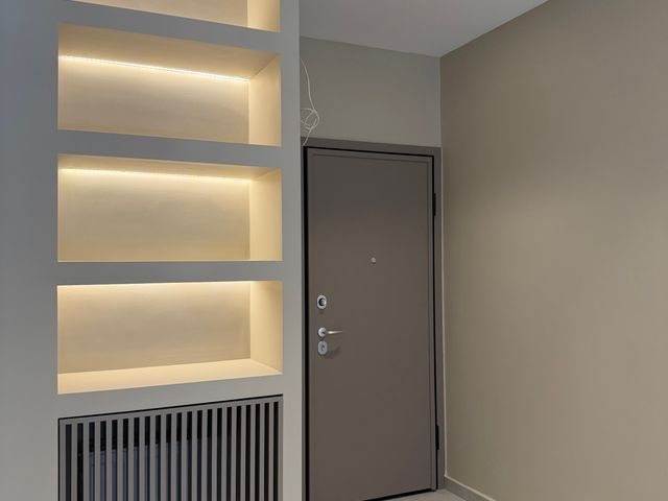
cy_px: 250
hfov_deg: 71.6
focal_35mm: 24
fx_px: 463
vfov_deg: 56.8
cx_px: 334
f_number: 1.78
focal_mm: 6.76
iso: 200
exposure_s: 1/174
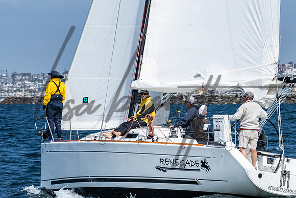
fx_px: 2056
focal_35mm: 250
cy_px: 7
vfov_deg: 5.5
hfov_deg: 8.2
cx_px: 224
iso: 200
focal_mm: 125
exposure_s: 1/2000
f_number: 6.3
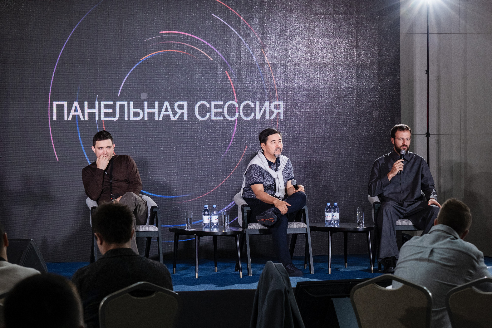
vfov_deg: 11.2
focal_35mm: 123
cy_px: 164
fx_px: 1678
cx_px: 246
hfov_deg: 16.7
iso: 1600
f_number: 5.6
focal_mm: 80
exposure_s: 1/160
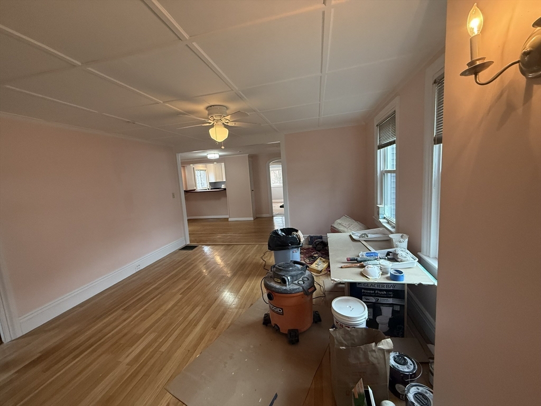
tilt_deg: -7.9
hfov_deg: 102.1
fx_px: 219
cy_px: 203
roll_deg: +4.0
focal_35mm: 14
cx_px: 270
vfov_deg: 85.7
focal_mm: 2.22
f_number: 2.2
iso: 400
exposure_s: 1/120
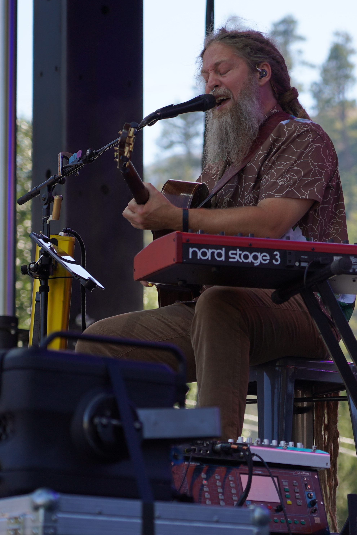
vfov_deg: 9.7
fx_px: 3154
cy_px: 220
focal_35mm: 212
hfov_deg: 6.5
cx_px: 249
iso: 100
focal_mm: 105
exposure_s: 1/320
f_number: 4.5
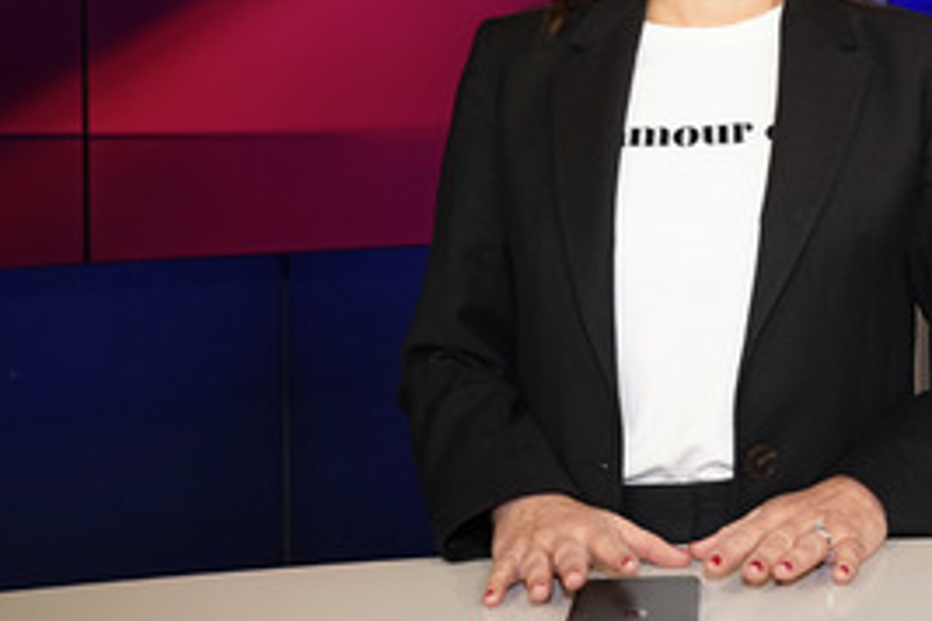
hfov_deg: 35.5
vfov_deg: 24.7
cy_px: 140
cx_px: 770
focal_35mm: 54
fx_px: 1398
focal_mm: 32
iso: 2000
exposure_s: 1/125
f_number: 5.6
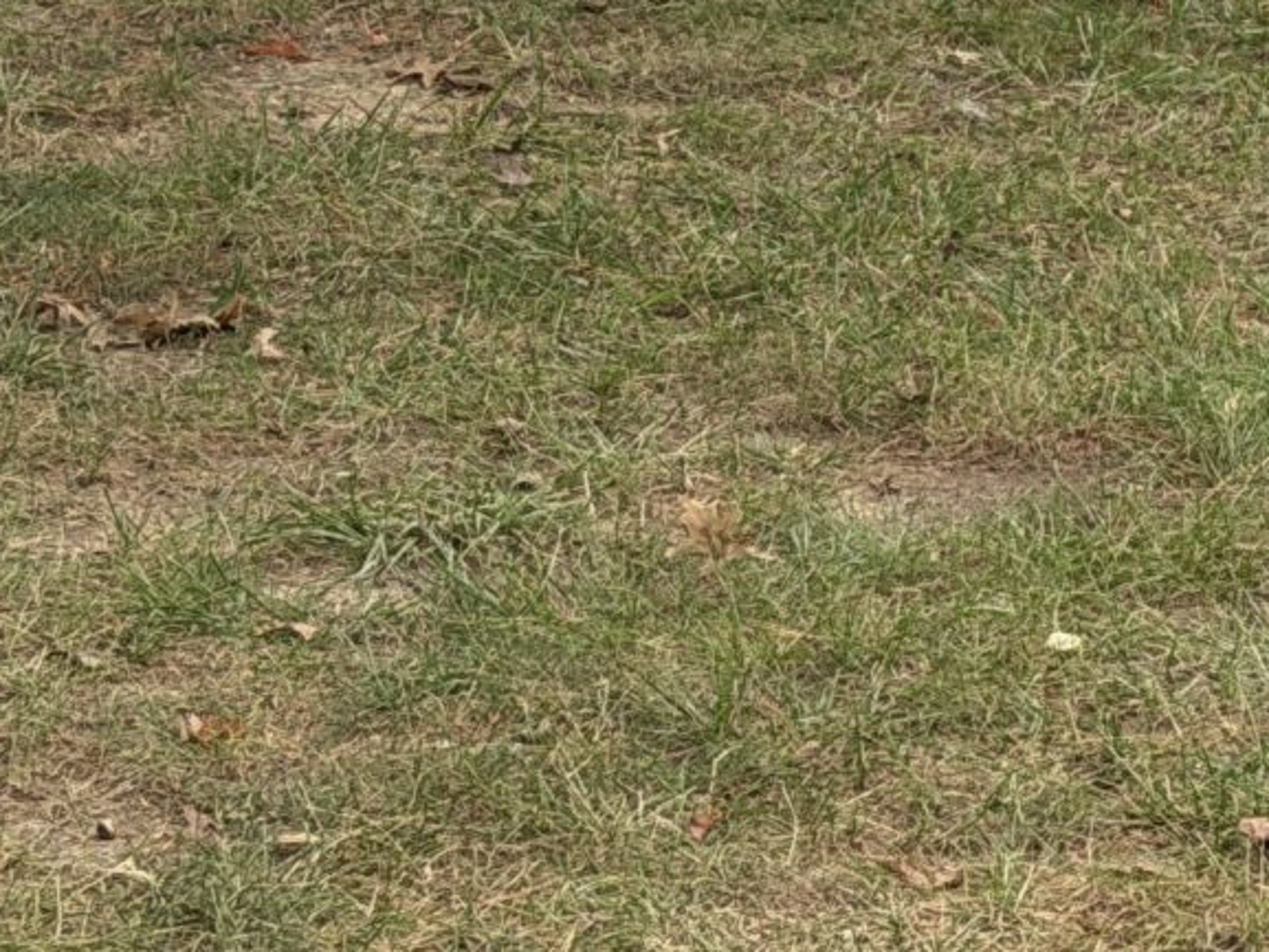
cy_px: -895
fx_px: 7810
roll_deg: +0.1
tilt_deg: -4.8
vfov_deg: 6.8
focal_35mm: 213
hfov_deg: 9.3
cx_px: 1062
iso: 80
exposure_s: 1/281
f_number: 1.78
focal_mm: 6.76
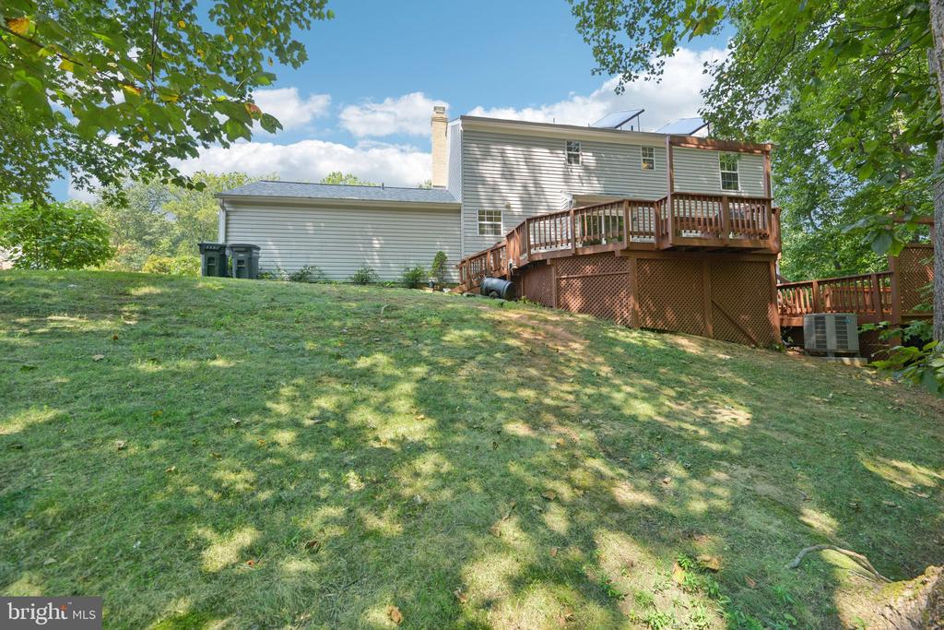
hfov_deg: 104.2
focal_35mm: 14
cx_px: 472
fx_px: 367
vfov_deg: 81.2
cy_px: 315
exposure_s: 1/100
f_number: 9
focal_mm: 14
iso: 400
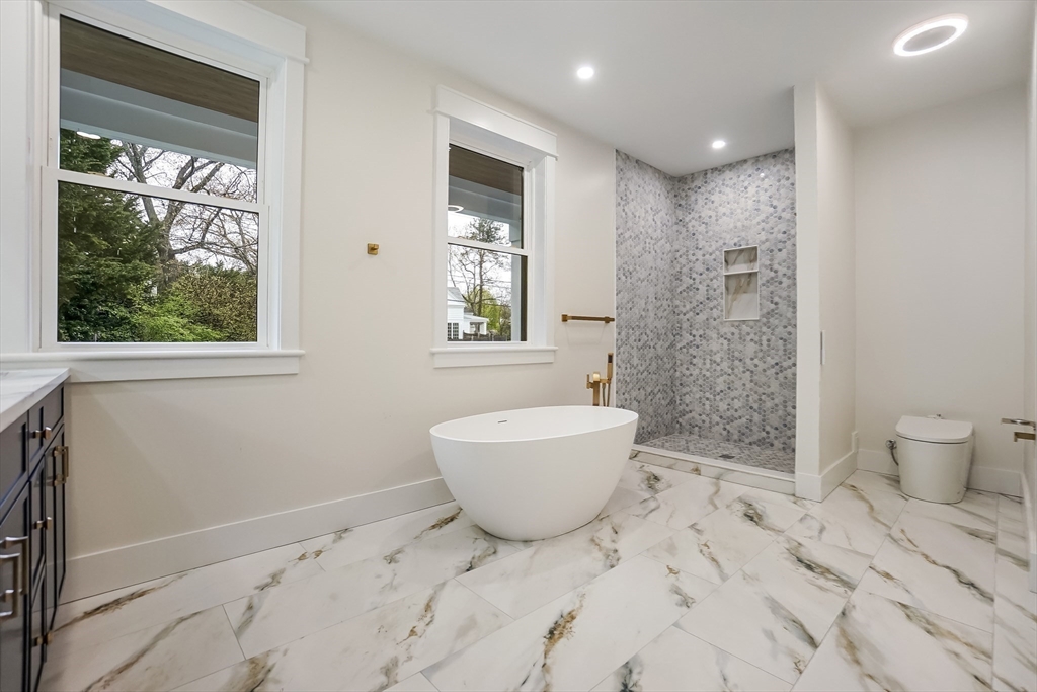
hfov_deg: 100.4
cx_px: 518
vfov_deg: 77.3
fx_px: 432
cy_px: 346
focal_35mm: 15
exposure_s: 1/60
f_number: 4
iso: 500
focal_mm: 10
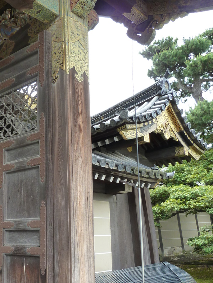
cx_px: 51
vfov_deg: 47.8
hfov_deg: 36.8
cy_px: 199
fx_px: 312
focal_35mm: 38
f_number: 4
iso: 125
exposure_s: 1/125
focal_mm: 4.1
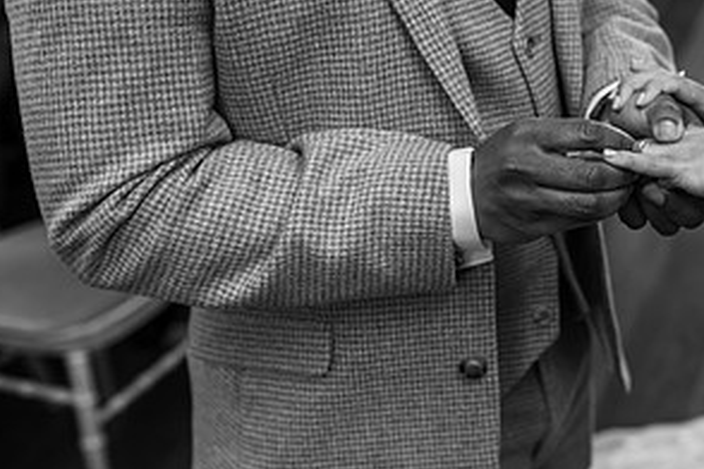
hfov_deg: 28.1
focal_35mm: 69
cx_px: 639
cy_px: 158
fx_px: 1349
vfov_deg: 19.7
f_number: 2.8
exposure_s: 1/100
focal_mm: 35
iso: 200
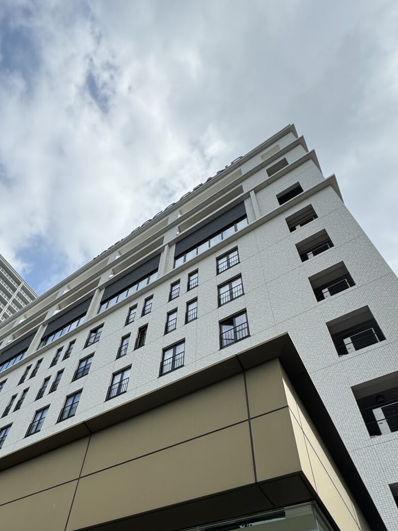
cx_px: 136
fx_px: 399
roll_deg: -10.9
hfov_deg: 52.2
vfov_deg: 62.5
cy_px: 413
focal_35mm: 26
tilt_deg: +43.5
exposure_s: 1/1370
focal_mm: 2.22
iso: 40
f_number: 2.2
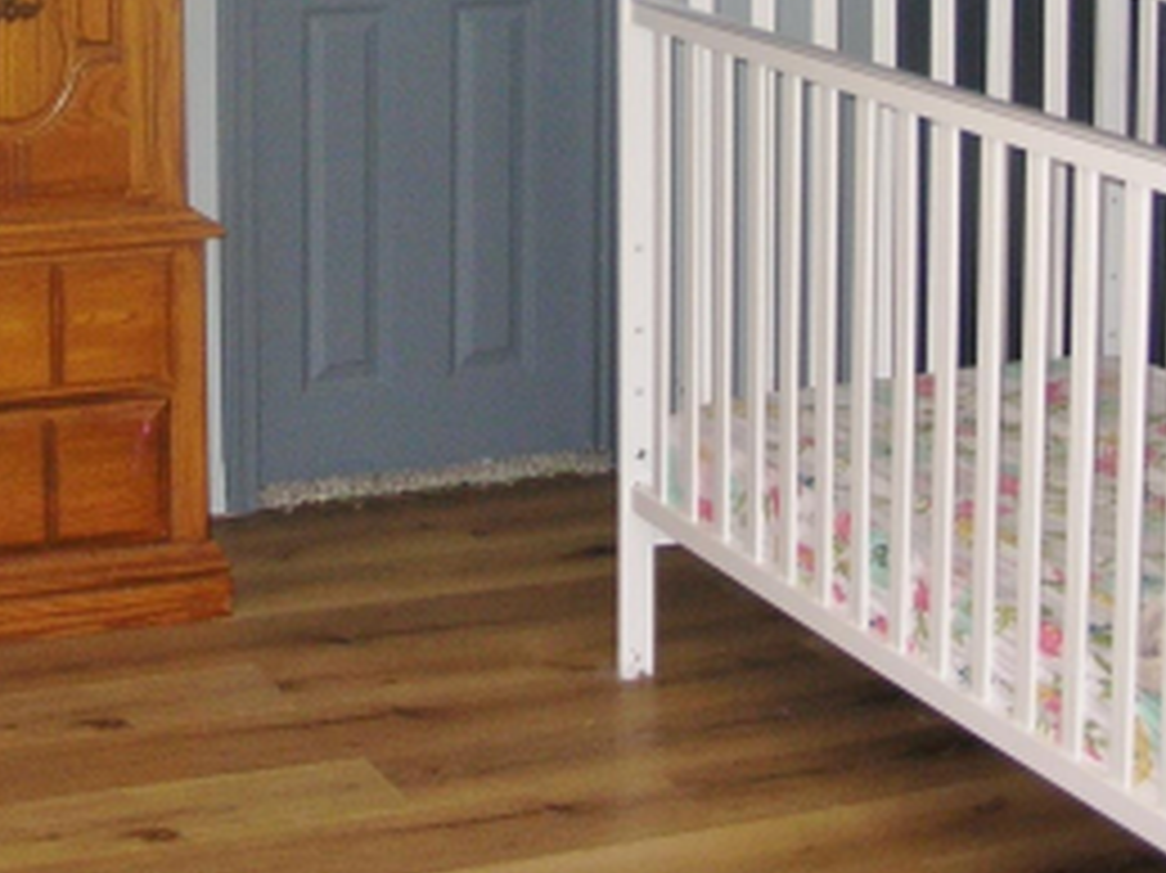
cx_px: 585
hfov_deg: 21.1
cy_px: -126
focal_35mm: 93
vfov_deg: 15.4
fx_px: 3131
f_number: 2.7
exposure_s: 1/60.1
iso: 53
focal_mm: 6
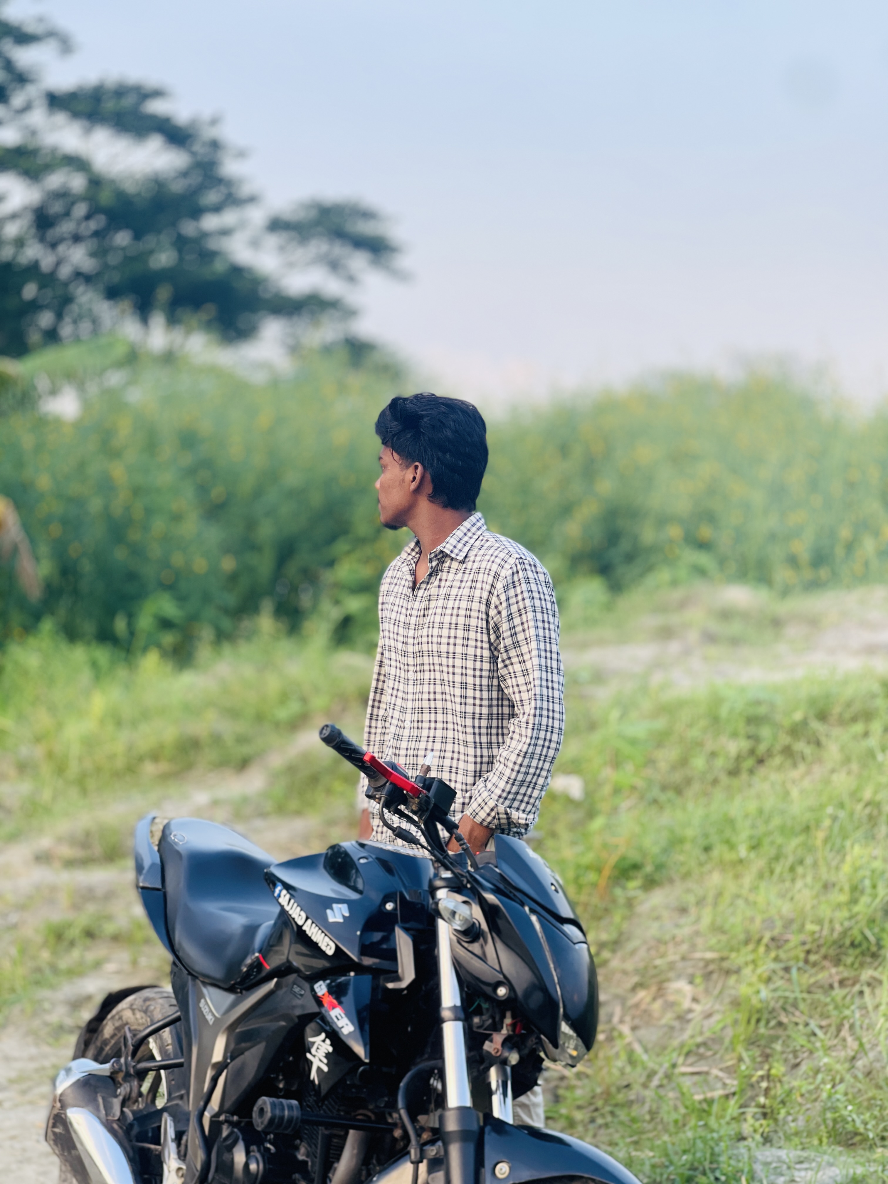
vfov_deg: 30.3
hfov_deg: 22.9
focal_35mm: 64
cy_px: 592
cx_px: 444
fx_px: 2189
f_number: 2.2
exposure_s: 1/121
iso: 25
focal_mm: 7.5
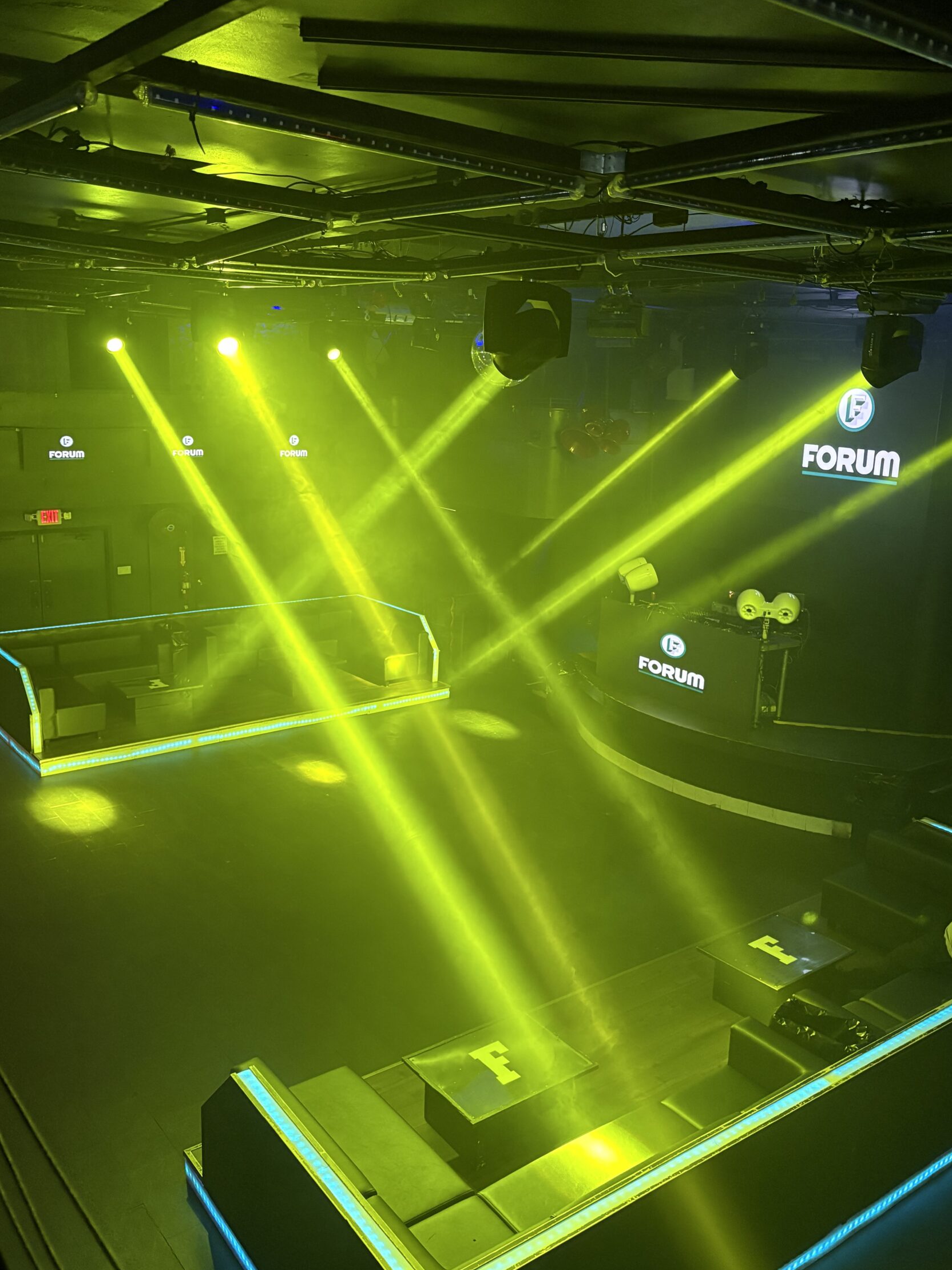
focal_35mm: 30
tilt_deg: -13.6
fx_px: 1100
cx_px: 512
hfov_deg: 46.8
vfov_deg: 60.0
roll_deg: -1.8
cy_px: 628
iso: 500
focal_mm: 5.96
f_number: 1.6
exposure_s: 1/40
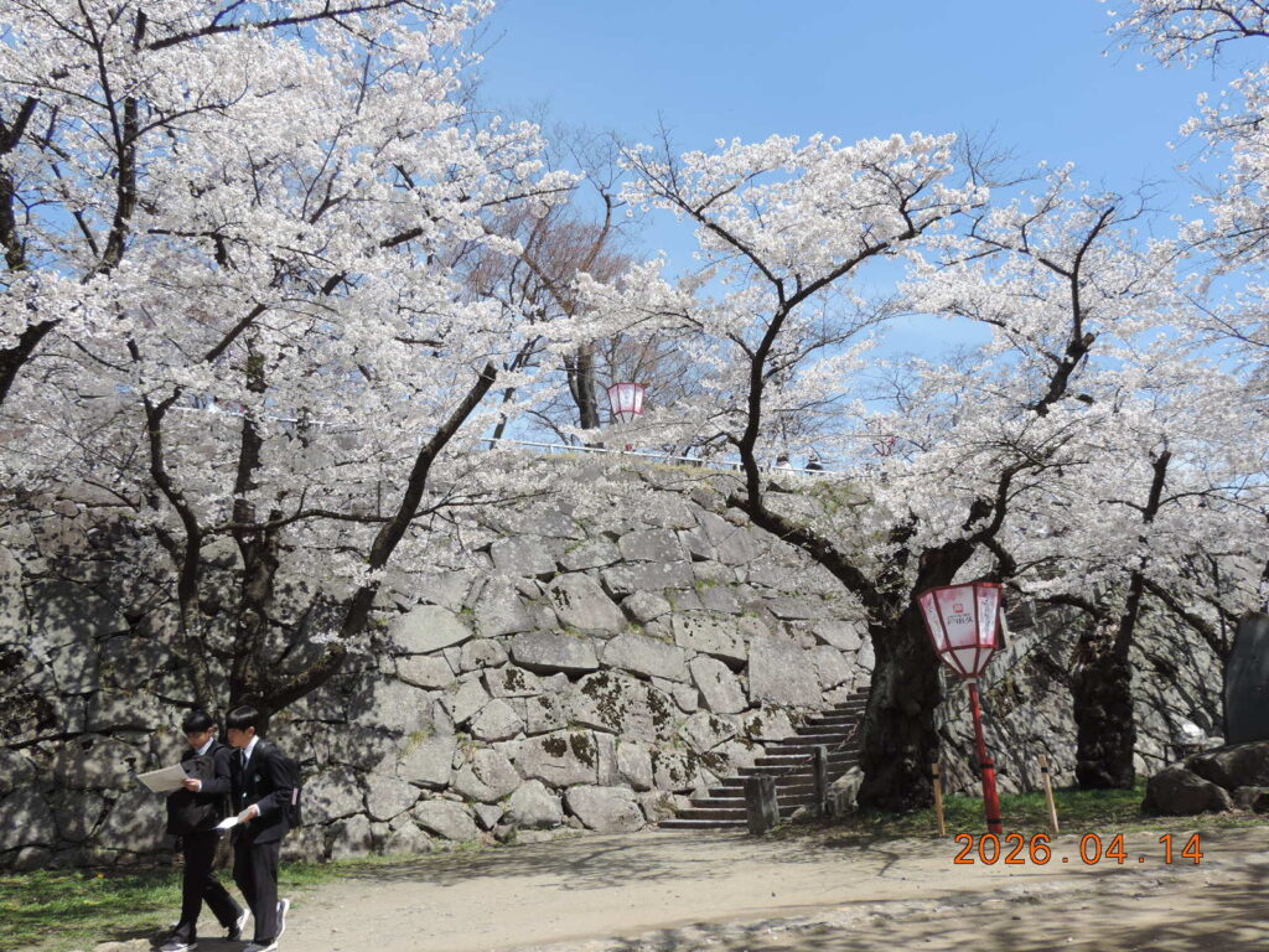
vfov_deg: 46.8
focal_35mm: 30
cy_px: 476
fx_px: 1100
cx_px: 634
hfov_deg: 60.0
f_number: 3.1
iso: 80
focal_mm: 5.3
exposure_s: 1/800
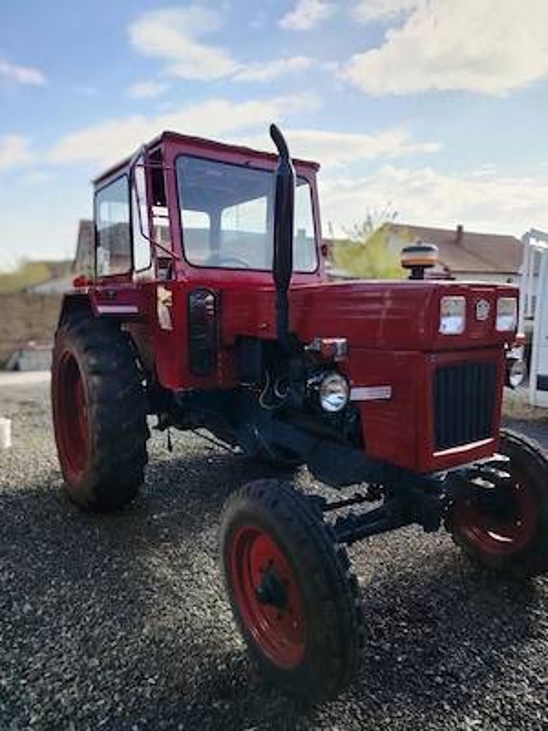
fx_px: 507
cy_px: 366
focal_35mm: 24
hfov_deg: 56.8
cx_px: 274
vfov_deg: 71.6
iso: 100
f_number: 4
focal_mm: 5.25
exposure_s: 1/319
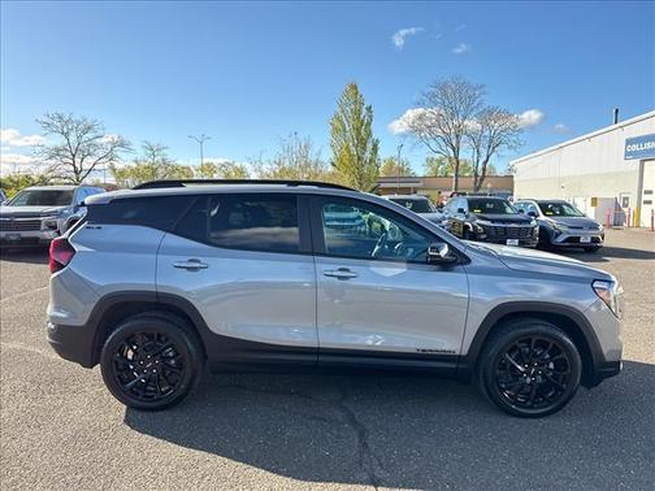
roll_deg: -0.7
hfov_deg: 71.6
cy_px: 246
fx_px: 454
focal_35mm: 24
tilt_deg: -3.3
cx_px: 328
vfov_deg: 56.8
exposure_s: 1/643
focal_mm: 6.76
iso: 100
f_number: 1.78
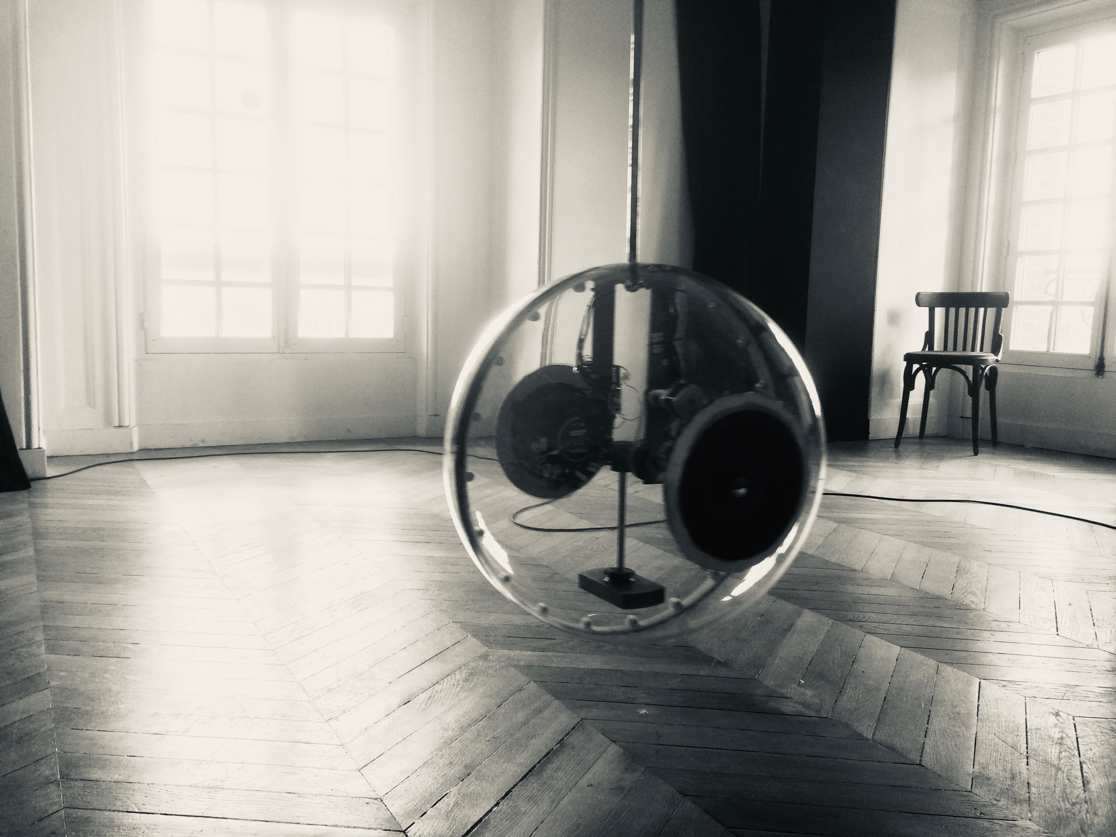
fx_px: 935
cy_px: 418
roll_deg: -1.4
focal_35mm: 29
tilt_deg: -9.2
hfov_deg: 61.7
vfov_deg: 48.2
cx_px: 558
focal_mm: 4.15
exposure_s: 1/33
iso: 80
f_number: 2.2
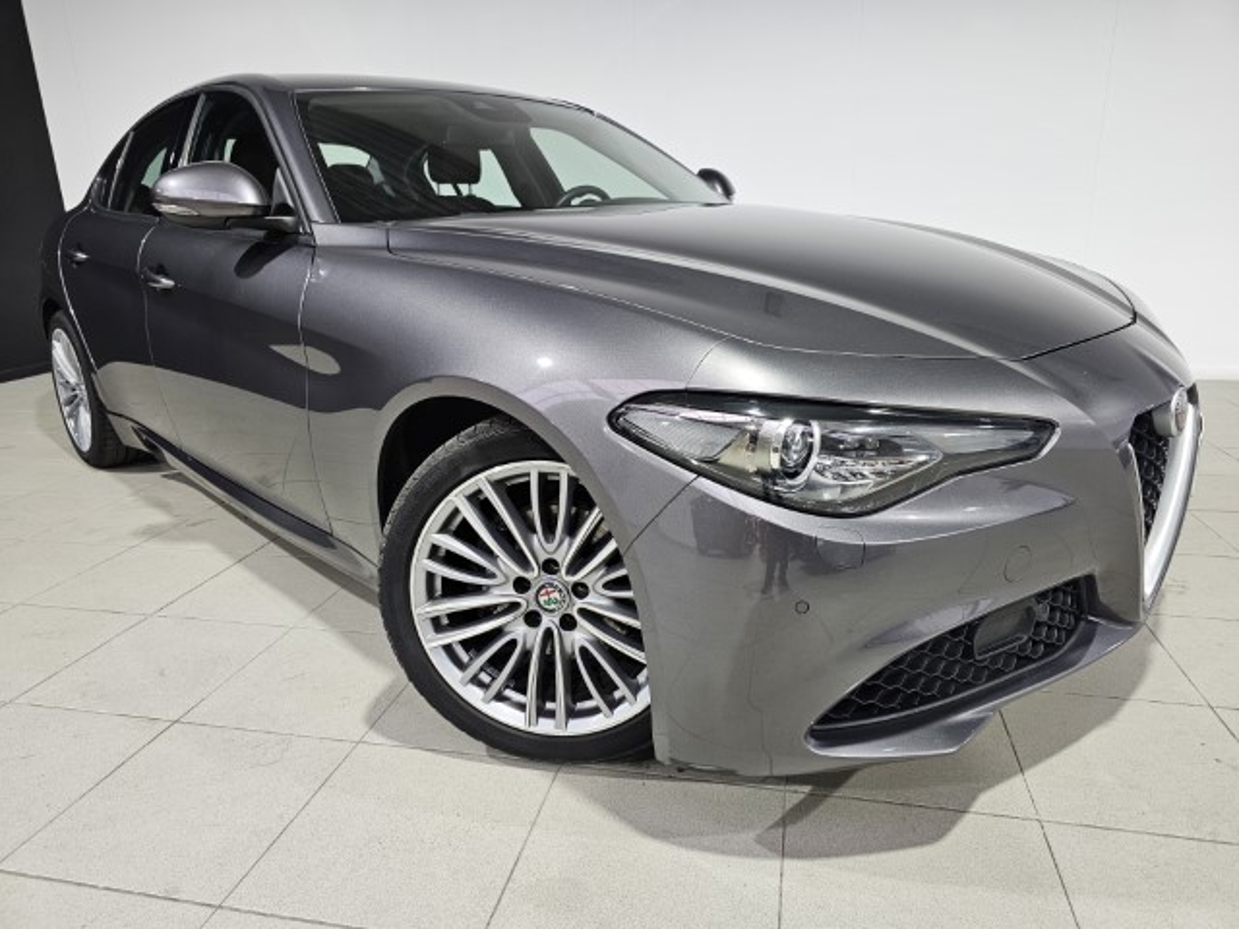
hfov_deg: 73.9
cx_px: 620
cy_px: 464
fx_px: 823
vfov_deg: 58.9
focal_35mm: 23
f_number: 1.7
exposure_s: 1/100
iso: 160
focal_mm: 6.3
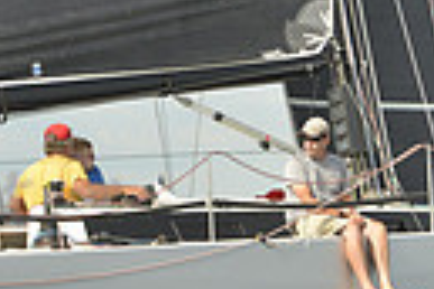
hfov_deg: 3.8
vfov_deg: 2.6
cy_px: 15
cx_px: 299
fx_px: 6485
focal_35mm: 538
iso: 200
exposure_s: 1/1000
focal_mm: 120
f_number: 6.3
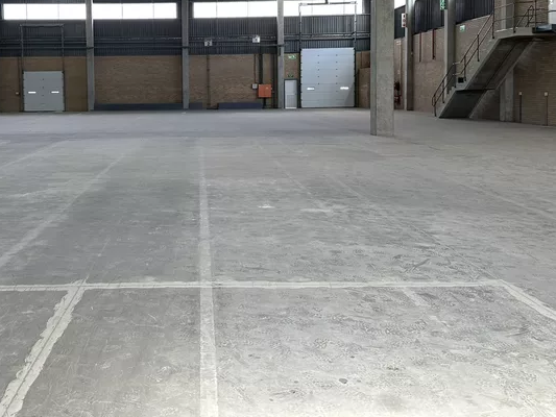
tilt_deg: -1.6
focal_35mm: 36
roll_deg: -0.4
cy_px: 116
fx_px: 578
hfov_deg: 50.6
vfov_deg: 38.9
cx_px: 194
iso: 100
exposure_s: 1/121
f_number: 1.78
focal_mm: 6.86
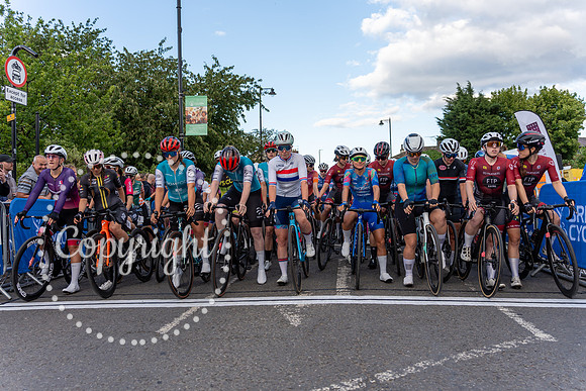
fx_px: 460
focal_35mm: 28
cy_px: 196
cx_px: 293
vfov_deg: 46.1
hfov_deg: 65.0
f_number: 3.5
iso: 100
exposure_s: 1/400
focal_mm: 28
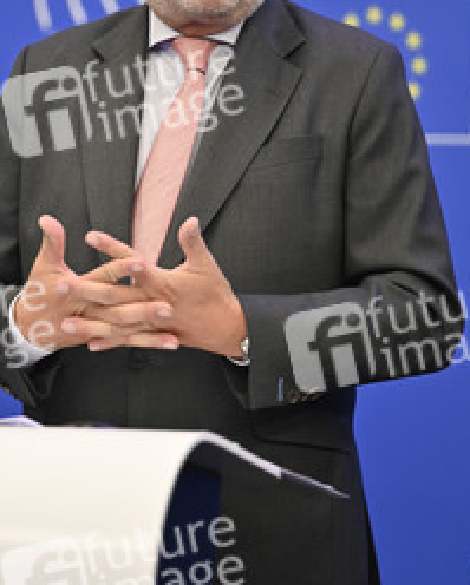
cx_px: 191
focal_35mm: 272
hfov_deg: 5.7
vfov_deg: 7.1
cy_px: 219
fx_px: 4721
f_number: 2.8
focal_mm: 180
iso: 2000
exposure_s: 1/320
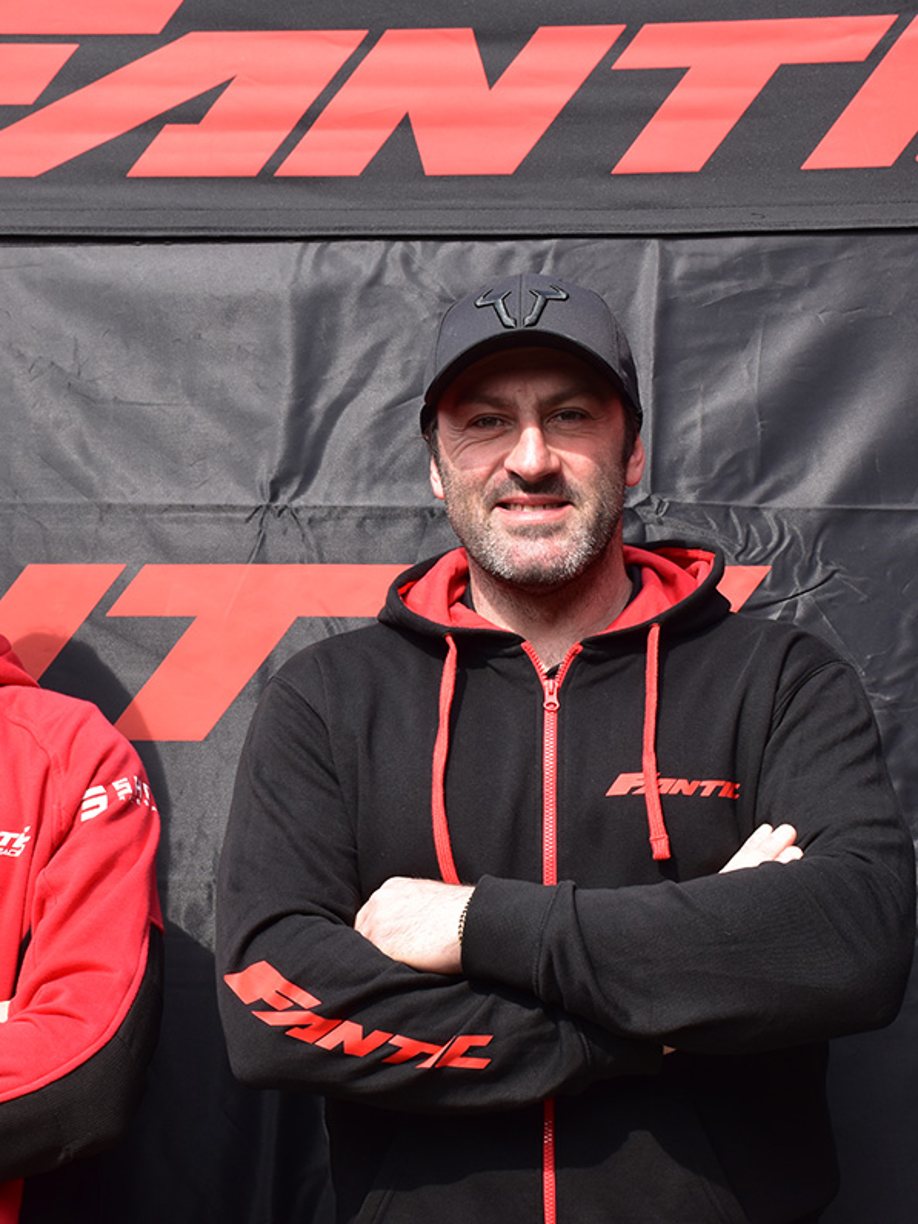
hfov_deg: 16.9
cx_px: 272
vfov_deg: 22.5
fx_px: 3076
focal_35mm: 87
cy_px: 614
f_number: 10
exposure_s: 1/320
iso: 400
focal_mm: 40
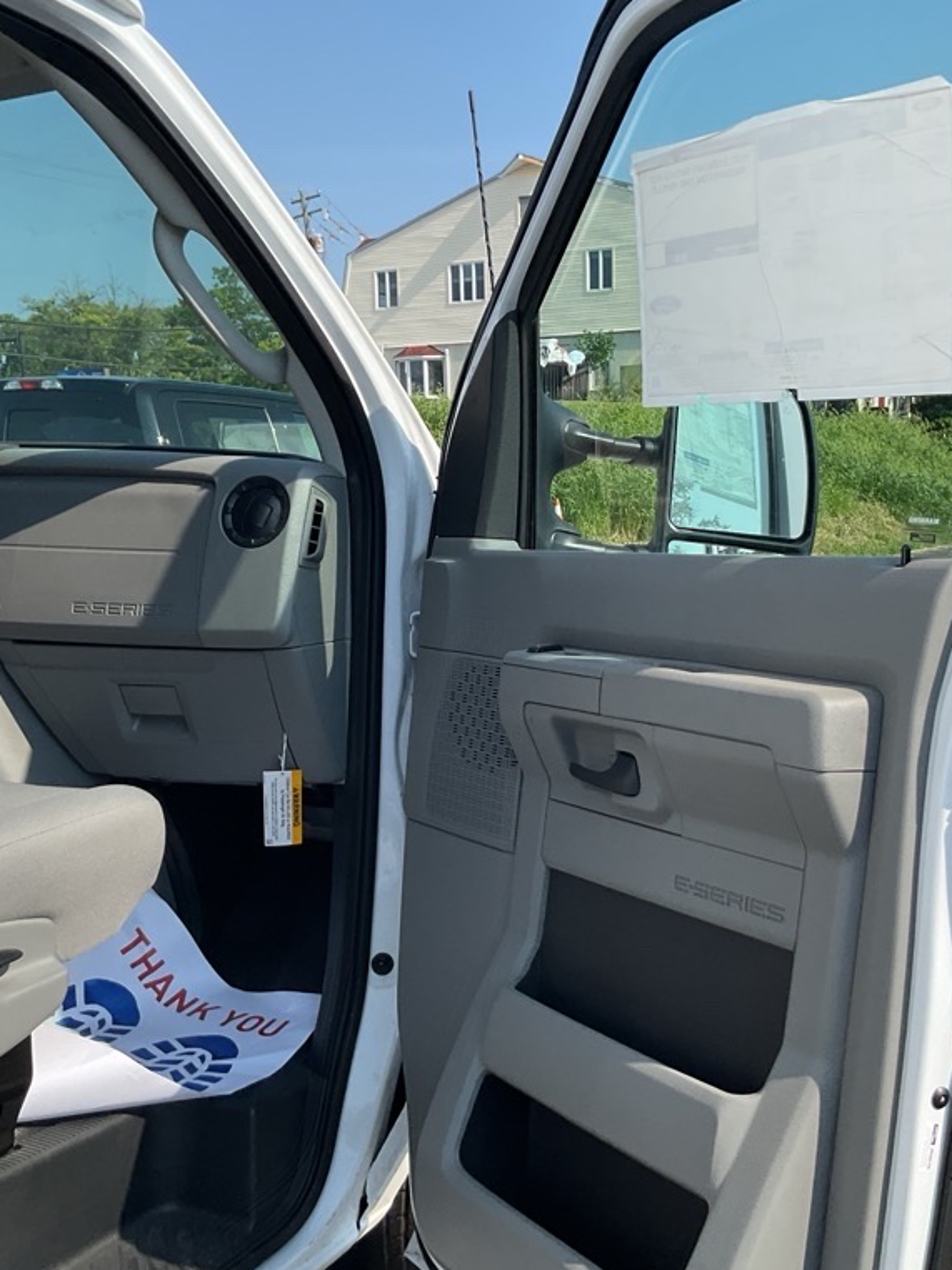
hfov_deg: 36.7
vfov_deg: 47.9
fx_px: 1430
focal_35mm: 39
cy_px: 634
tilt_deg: -1.2
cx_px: 559
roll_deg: +0.9
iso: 16
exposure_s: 1/1342
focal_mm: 3
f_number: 1.8
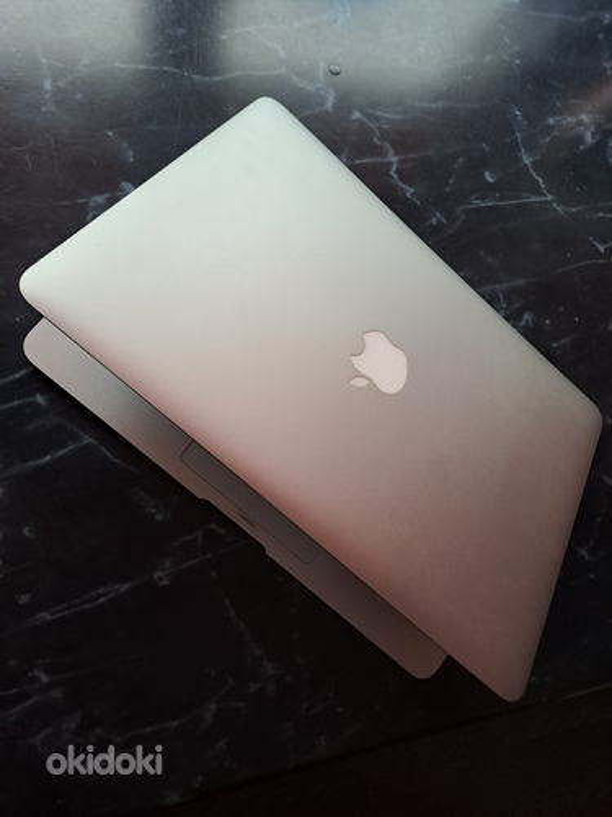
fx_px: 589
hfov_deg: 54.9
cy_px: 408
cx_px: 306
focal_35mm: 25
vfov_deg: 69.4
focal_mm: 4.65
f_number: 1.8
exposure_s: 1/60
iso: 125
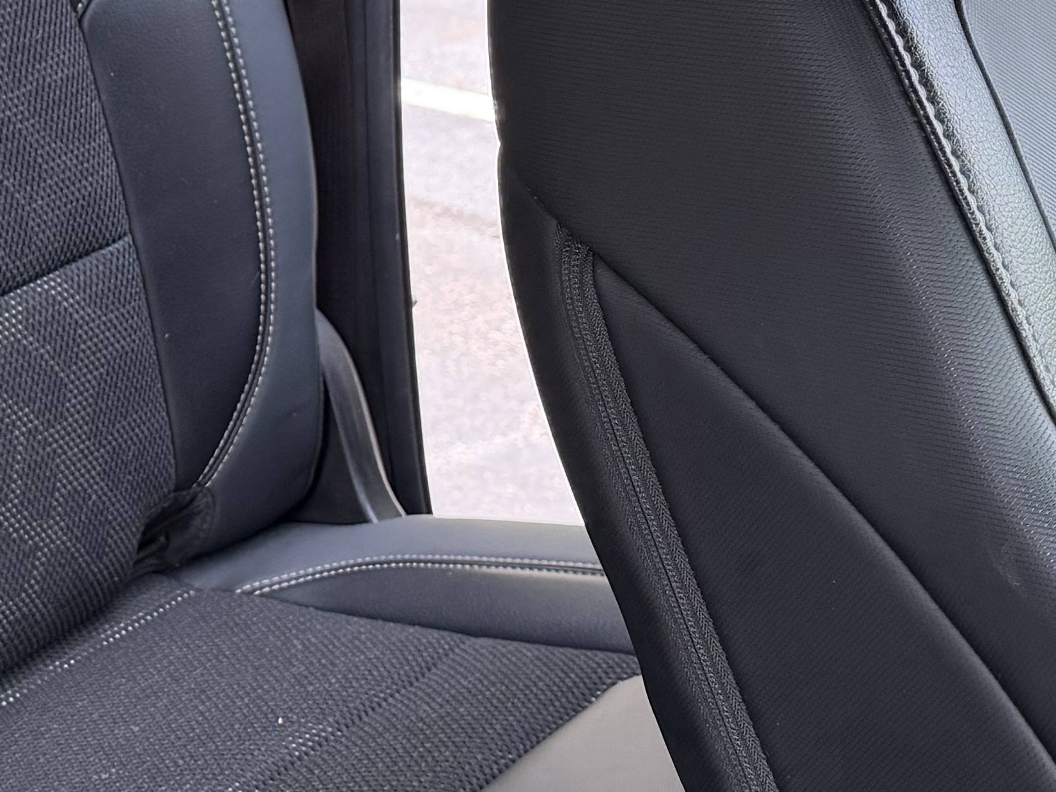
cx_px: 49
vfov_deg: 17.6
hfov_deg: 22.8
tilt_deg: -18.3
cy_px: 170
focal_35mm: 83
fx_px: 2532
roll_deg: +3.0
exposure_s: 1/195
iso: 100
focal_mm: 6.76
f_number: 1.78
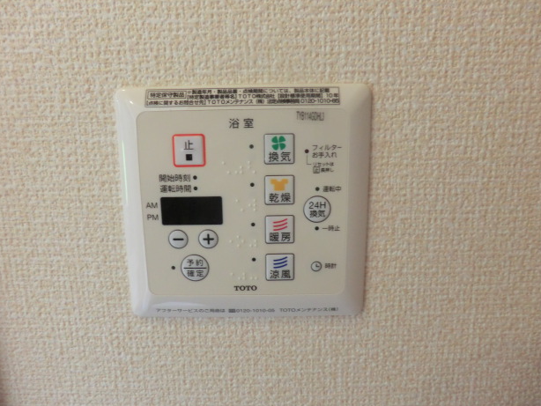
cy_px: 210
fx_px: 391
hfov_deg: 69.3
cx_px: 261
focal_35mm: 25
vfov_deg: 54.9
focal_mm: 4.3
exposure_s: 1/60
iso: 250
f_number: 3.2
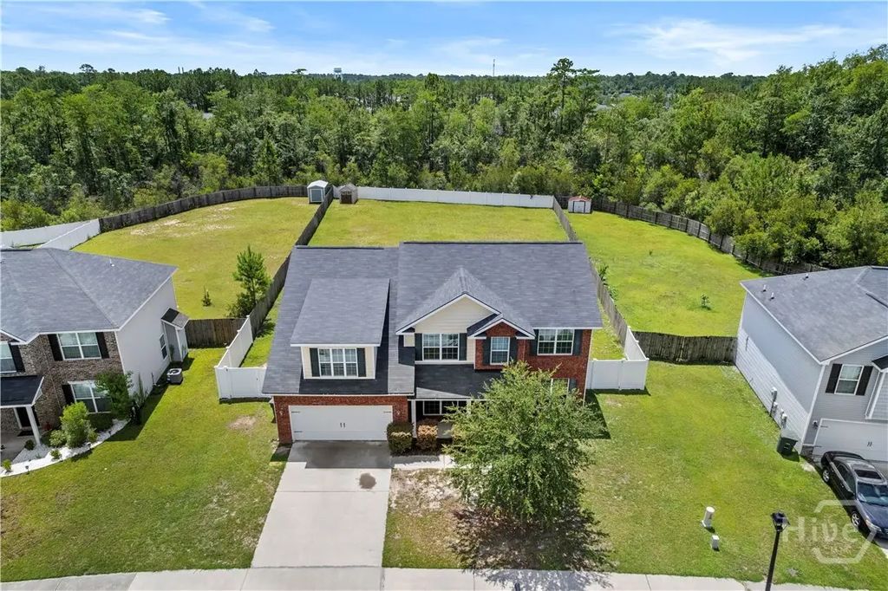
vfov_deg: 57.2
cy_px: 296
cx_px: 444
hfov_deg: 78.6
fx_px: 542
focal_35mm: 22
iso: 150
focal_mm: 8.38
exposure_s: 1/3200
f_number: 2.8
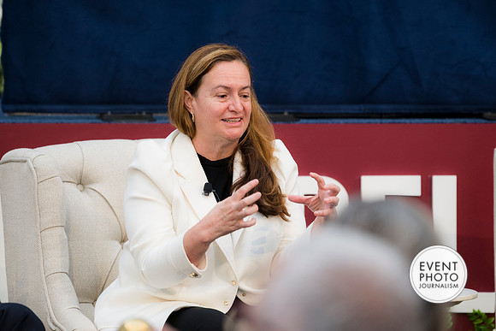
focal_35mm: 225
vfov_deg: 6.1
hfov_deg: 9.1
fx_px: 3101
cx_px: 248
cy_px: 166
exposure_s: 1/200
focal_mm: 150
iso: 360
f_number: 2.8
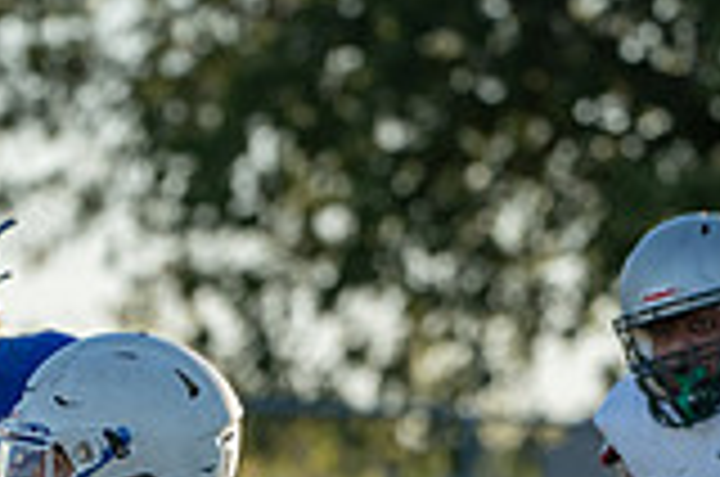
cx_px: 94
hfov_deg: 2.3
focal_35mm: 898
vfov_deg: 1.5
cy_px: 749
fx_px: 17924
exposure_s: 1/1250
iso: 640
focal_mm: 247
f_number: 5.6
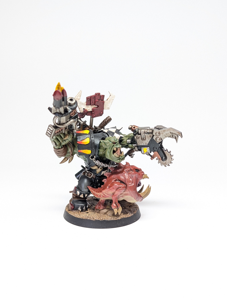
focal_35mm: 49
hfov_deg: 29.7
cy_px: 151
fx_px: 427
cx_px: 114
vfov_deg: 38.9
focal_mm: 6.9
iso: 78
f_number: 1.68
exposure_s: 1/84.5
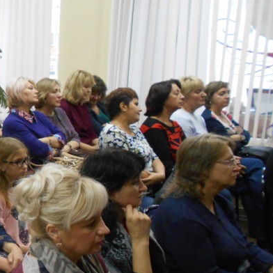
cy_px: 176
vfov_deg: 28.5
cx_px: -51
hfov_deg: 25.7
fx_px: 535
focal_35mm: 60
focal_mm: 4.6
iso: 400
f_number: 3.2
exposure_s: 1/30
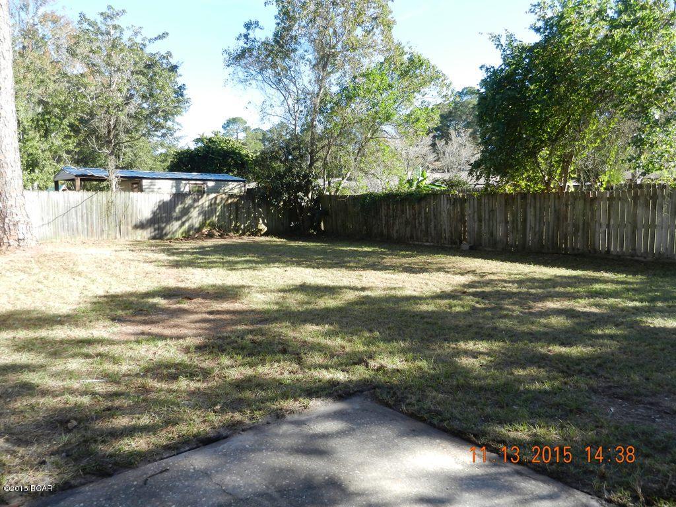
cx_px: 338
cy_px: 254
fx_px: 488
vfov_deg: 54.9
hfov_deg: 69.4
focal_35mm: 25
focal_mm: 4.5
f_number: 3.5
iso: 160
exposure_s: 1/320
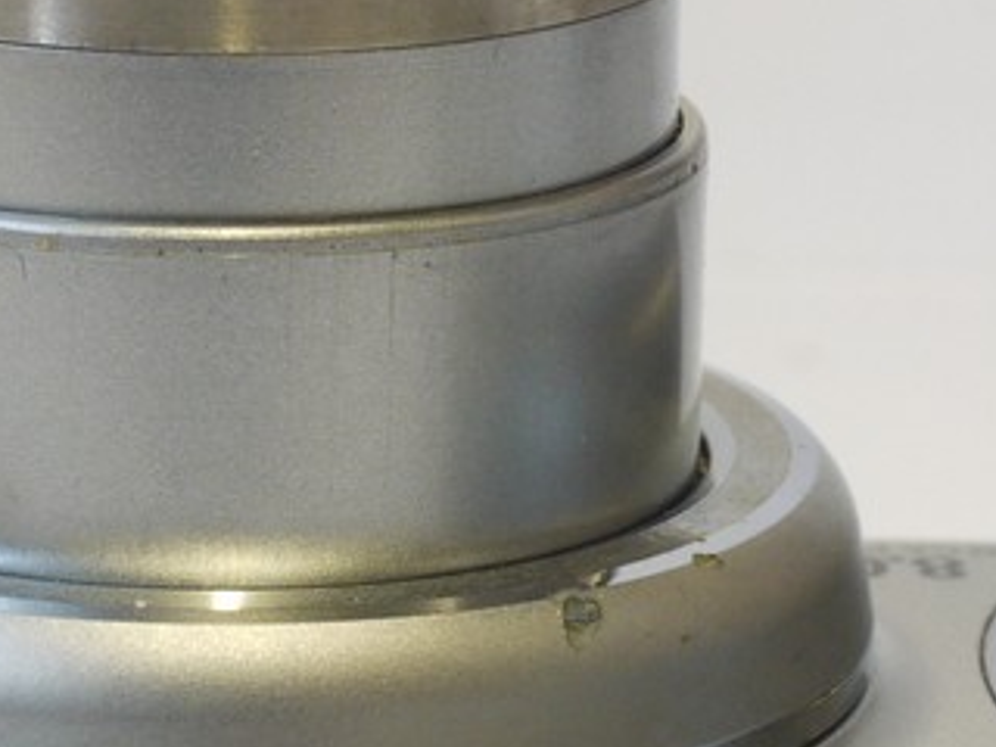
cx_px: 408
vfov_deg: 6.6
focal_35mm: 225
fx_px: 6474
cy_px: 629
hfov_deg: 8.8
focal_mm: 30
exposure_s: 1/15
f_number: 10
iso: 400
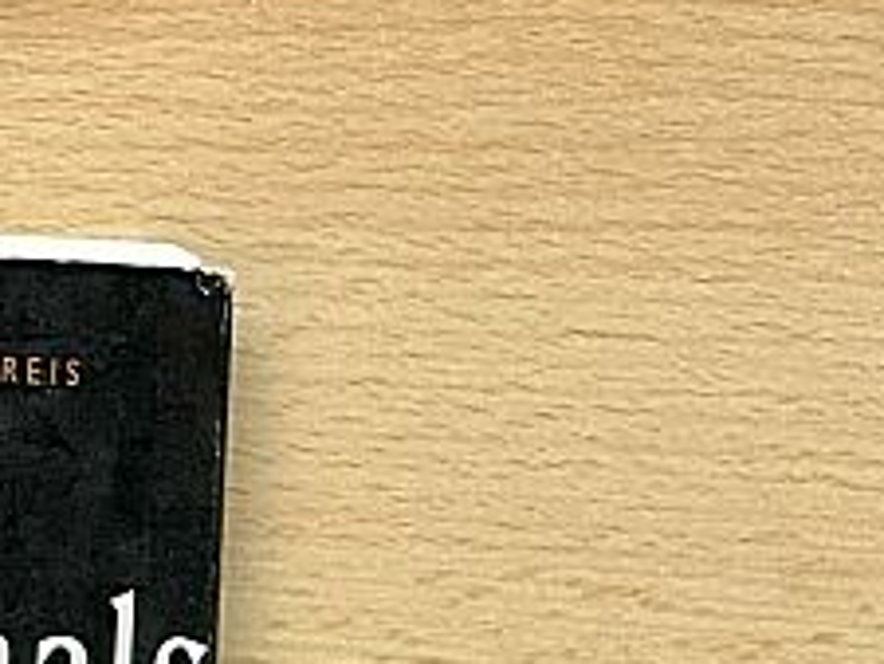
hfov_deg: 9.7
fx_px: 4139
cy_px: 126
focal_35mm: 162
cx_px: -1682
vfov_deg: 9.1
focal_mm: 5.7
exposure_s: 1/60
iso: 250
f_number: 1.5
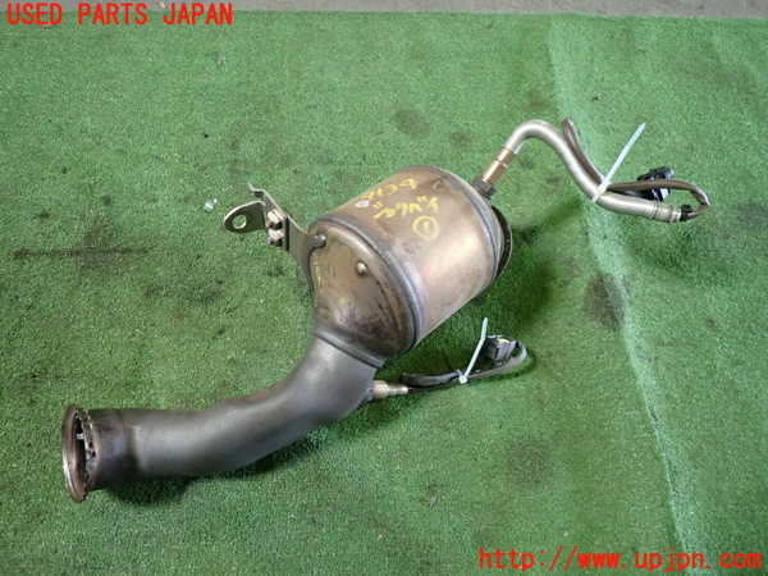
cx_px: 384
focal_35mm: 25
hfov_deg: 69.4
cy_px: 288
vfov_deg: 54.9
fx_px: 555
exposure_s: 1/30
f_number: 2
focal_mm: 4.5
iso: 320
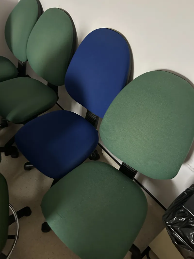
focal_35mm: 26
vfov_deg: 67.3
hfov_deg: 53.1
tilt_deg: -45.0
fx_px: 194
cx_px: 97
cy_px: 130
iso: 640
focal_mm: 5.7
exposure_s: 1/25
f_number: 1.5
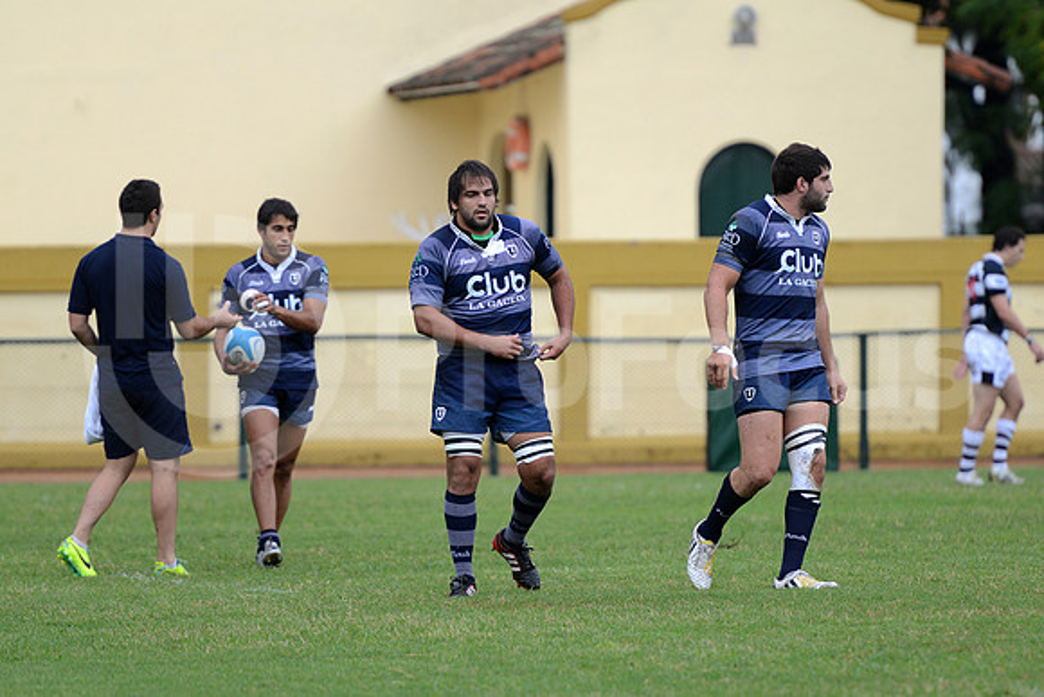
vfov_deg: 5.1
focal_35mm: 270
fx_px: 7831
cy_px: 348
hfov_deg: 7.6
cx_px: 522
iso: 800
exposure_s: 1/500
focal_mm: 270
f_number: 4
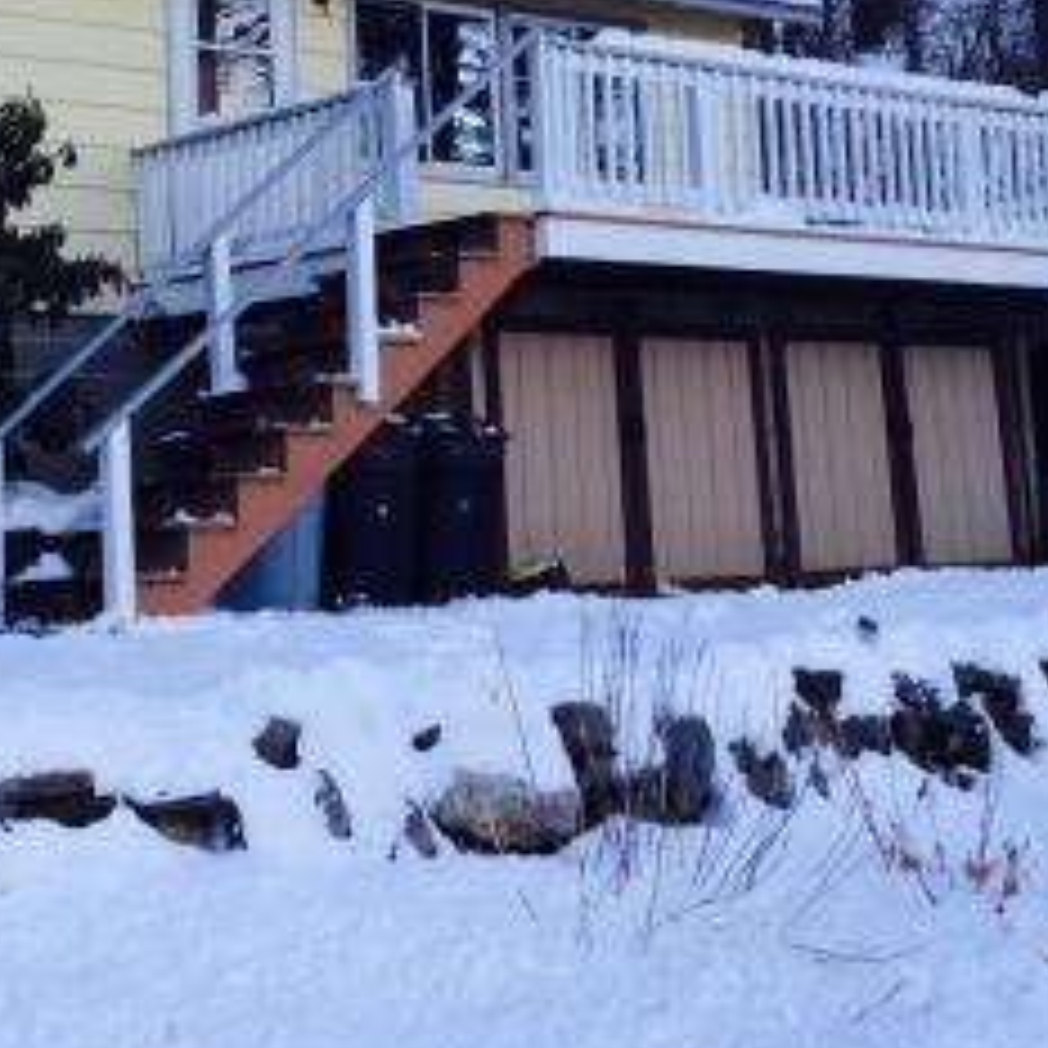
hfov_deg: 25.9
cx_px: 297
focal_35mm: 66
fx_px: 2261
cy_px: 144
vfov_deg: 25.4
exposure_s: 1/120
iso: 40
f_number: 2.2
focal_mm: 4.12
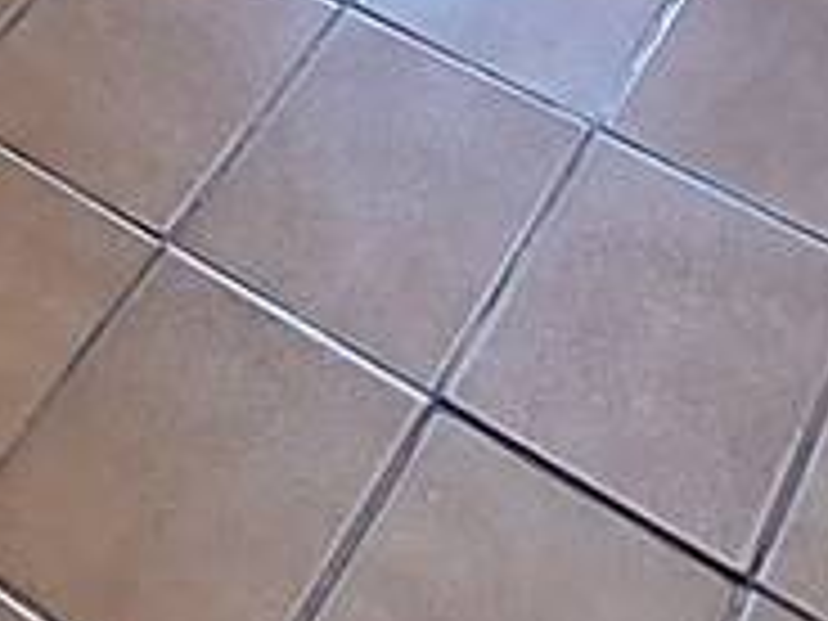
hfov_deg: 17.3
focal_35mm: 102
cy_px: -1526
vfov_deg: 9.3
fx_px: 2440
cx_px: -436
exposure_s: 1/40
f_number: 2.2
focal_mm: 1.74
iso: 125
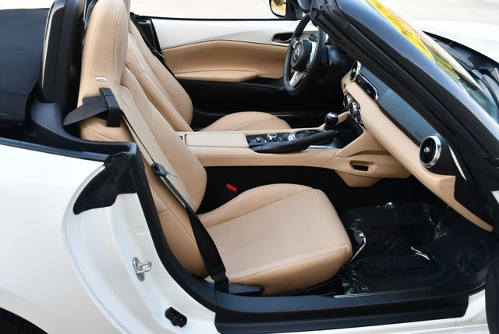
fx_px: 499
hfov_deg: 53.1
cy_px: 167
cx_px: 250
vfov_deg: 36.9
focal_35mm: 36
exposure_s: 1/250
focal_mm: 18
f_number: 5
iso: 400
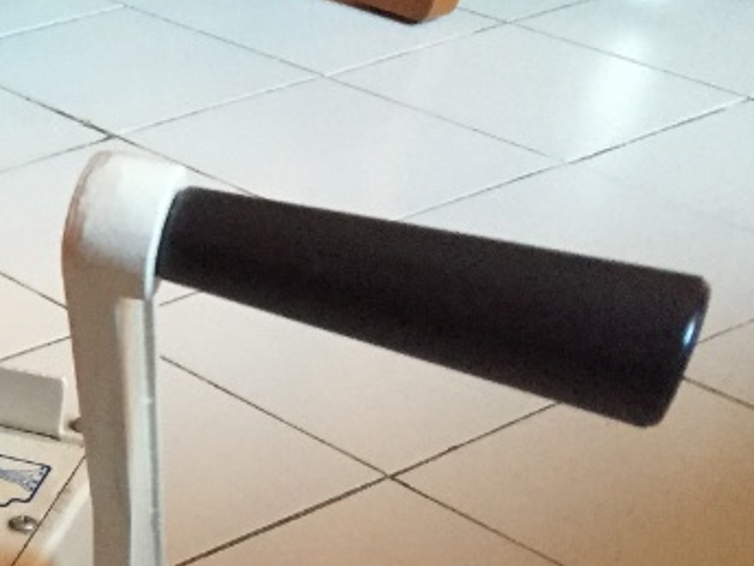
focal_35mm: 84
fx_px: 1830
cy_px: 656
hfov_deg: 20.6
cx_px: -310
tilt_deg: -35.9
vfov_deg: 16.9
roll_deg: +1.8
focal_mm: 4.15
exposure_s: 1/30
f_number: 2.2
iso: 200
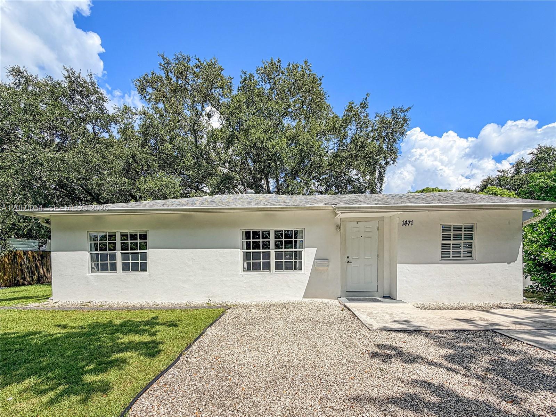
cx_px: 278
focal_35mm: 14
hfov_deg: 102.1
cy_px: 208
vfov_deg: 85.7
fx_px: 225
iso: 20
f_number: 2.2
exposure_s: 1/1200
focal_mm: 2.22
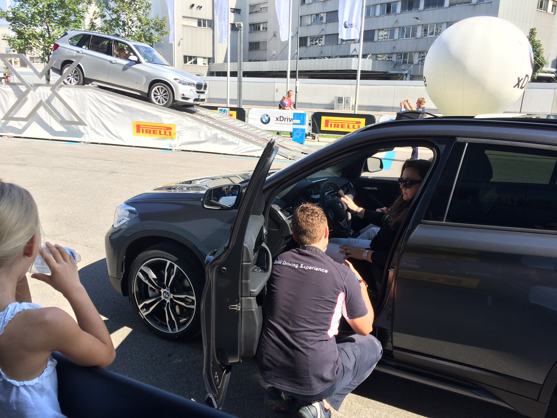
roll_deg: -0.9
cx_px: 278
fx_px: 467
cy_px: 209
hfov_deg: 61.7
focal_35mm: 29
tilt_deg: -14.5
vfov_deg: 48.2
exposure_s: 1/838
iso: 32
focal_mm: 4.15
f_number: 2.2
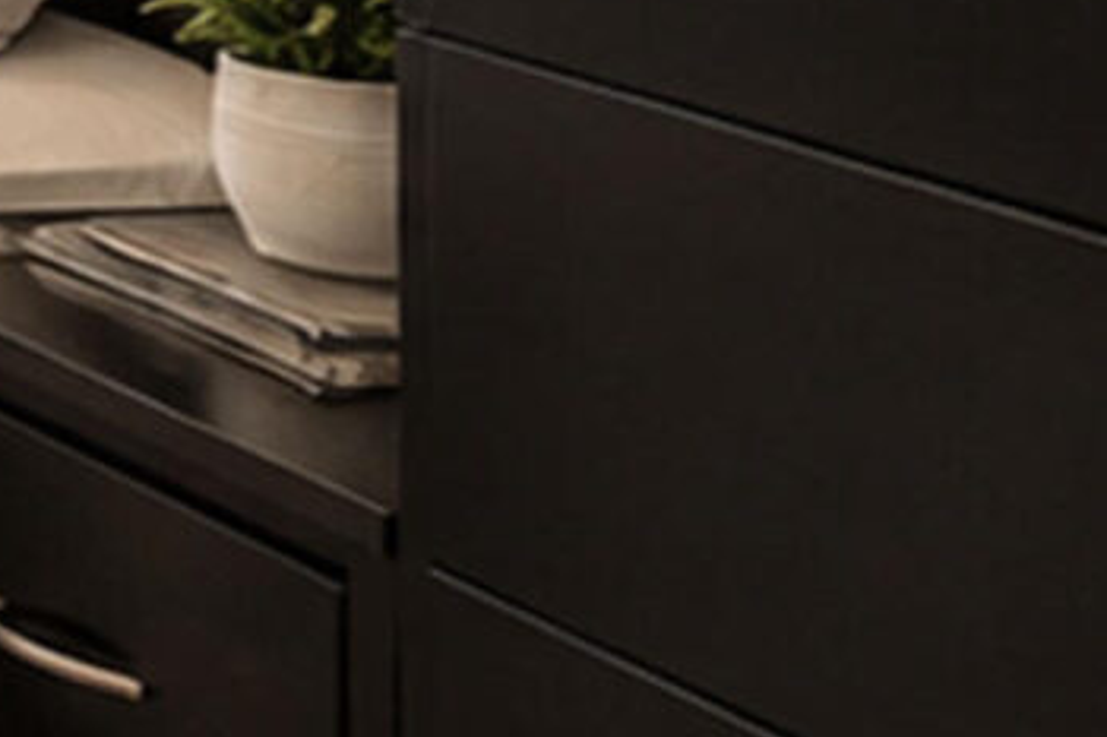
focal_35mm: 121
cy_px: -688
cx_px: -2502
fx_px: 3708
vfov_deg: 10.5
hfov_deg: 10.2
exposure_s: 1/160
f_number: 4
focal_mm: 16.5
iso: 12800
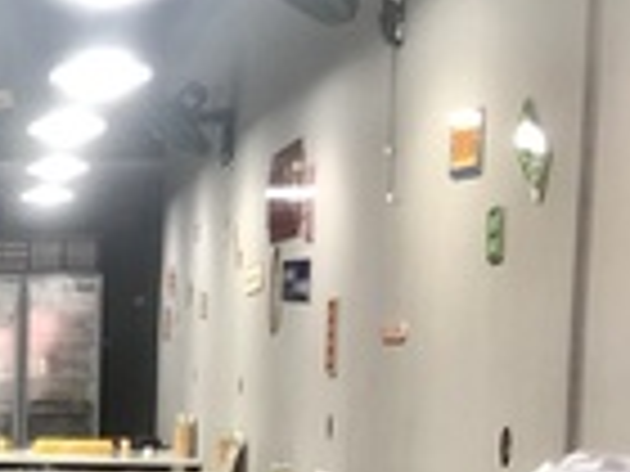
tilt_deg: -6.2
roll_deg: +0.2
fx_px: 2184
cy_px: 548
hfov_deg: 14.8
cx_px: -418
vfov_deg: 12.1
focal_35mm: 120
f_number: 1.8
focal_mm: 3.99
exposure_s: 1/17
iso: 40
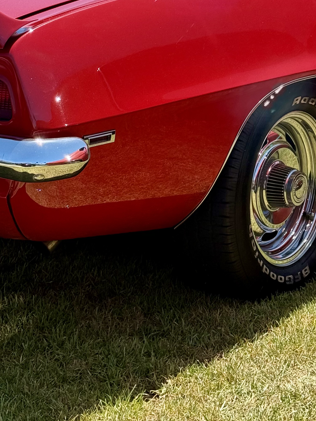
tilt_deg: -4.5
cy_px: 22
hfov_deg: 15.3
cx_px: 231
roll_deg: +0.1
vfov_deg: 19.9
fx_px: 1168
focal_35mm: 96
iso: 80
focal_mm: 6.76
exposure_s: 1/975
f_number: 1.78
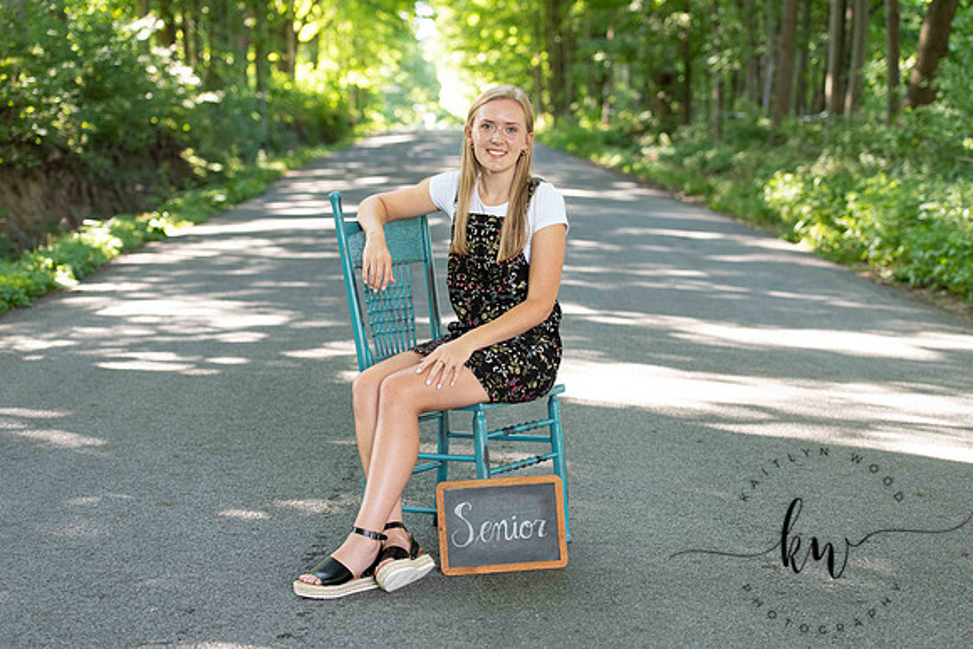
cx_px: 486
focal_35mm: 75
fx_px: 2027
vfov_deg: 18.2
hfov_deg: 27.0
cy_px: 324
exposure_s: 1/200
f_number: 3.5
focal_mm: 75
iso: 640
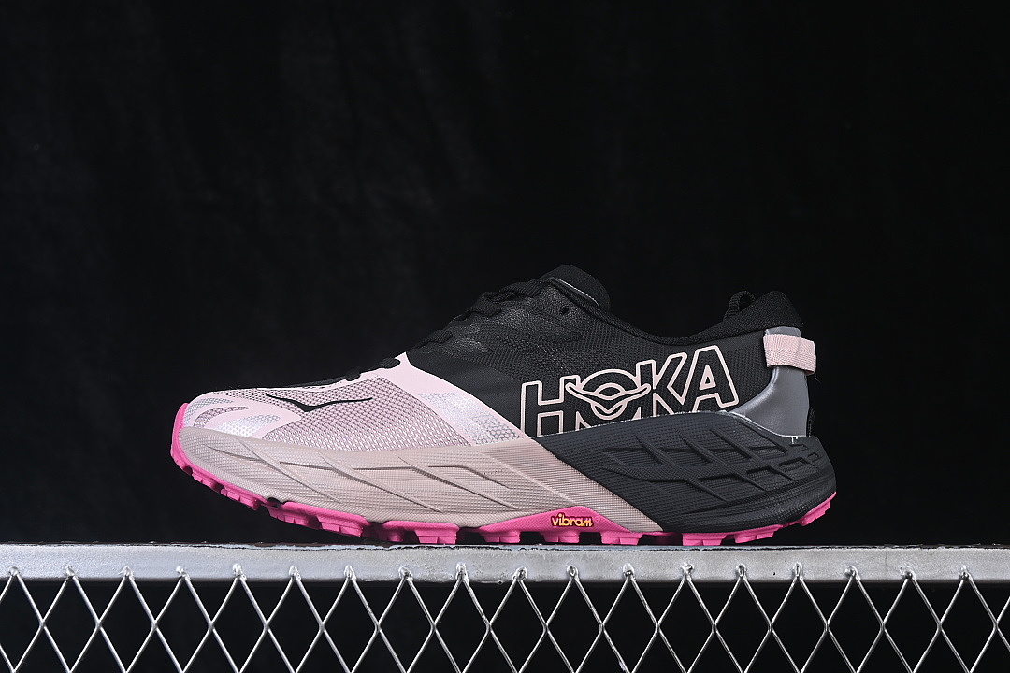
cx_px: 505
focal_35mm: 75
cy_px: 336
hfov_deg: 27.0
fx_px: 2104
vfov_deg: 18.2
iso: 160
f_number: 7.1
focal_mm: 50
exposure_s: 1/60
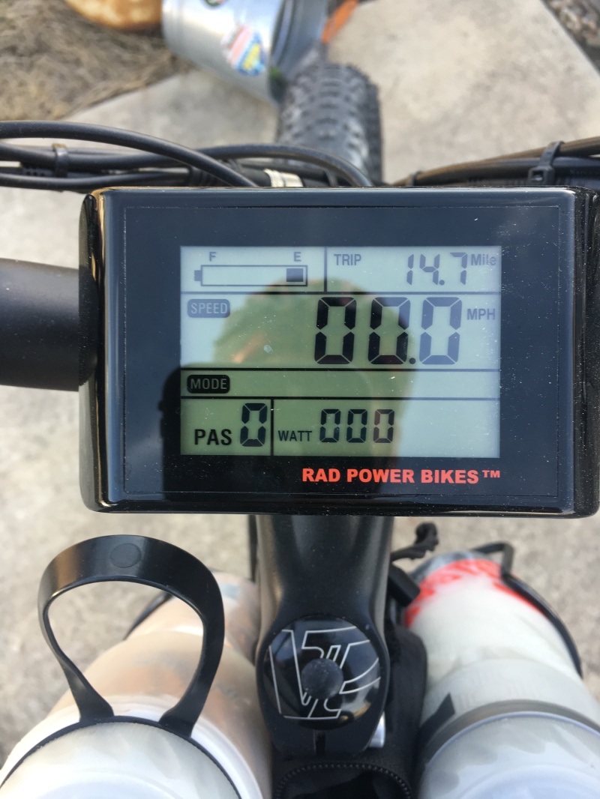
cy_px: 400
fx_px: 670
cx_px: 300
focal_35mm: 29
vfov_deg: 61.6
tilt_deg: -69.9
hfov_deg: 48.2
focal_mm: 4.15
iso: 40
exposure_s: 1/120
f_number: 2.2
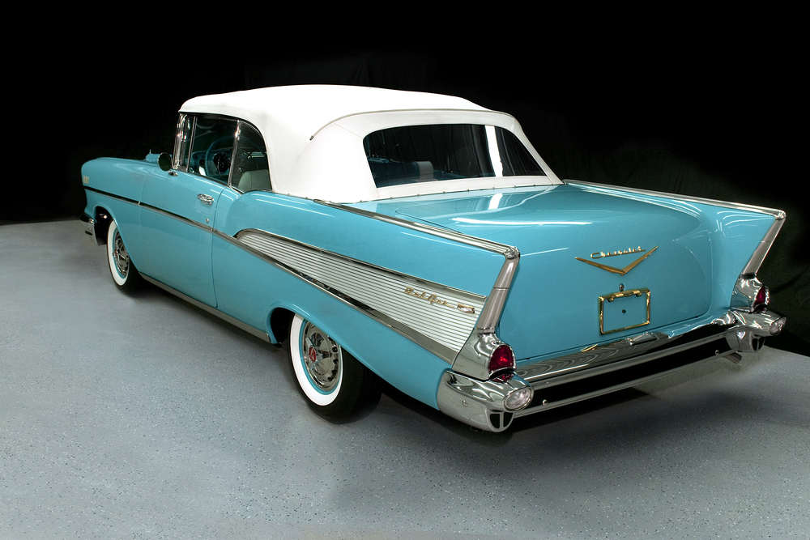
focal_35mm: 36
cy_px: 270
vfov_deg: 36.9
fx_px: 810
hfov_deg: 53.1
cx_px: 405
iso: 320
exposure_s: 1/15
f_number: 9
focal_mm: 24
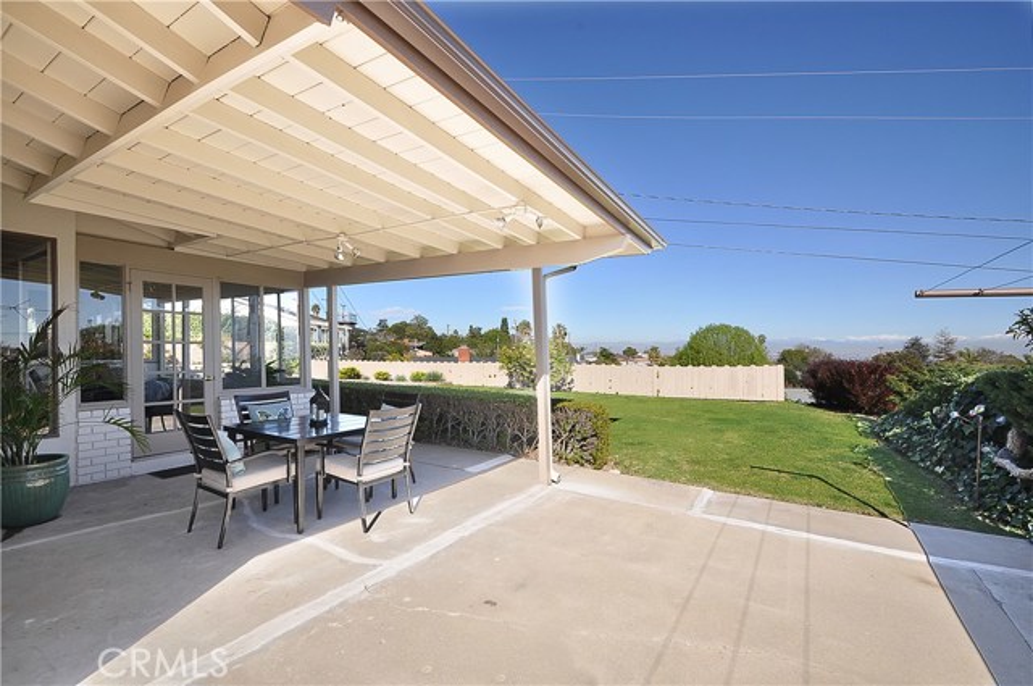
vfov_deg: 77.2
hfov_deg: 100.5
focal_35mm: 15
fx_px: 430
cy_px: 343
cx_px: 516
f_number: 9
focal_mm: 10
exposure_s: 1/50
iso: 200
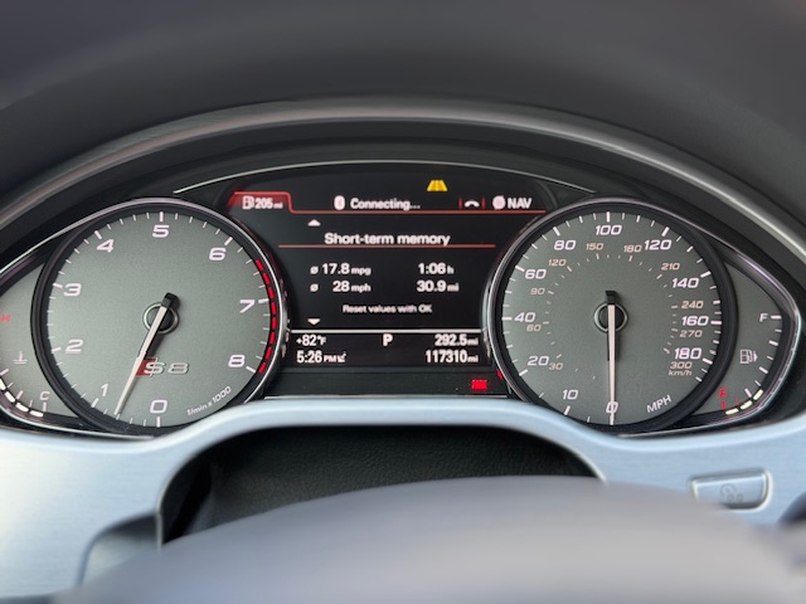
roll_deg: +1.9
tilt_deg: -13.3
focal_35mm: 48
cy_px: 302
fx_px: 1118
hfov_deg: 39.7
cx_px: 403
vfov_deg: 30.3
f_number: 1.78
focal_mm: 6.76
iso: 100
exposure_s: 1/63
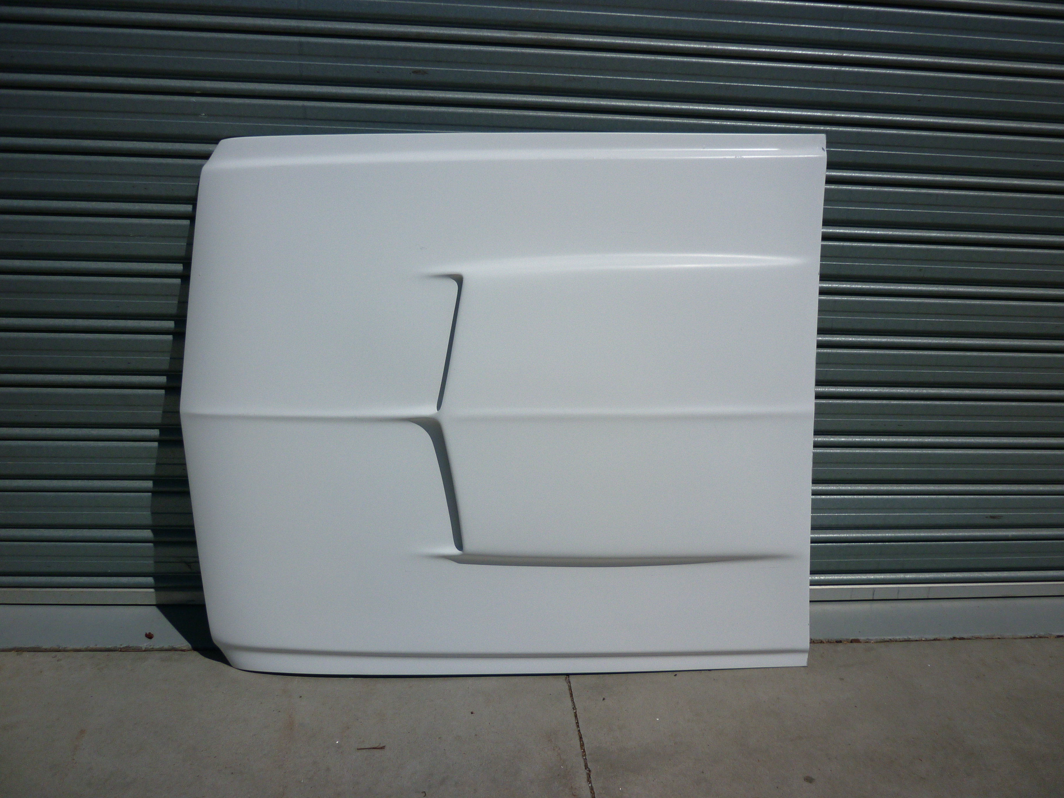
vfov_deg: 42.9
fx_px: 1014
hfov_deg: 55.4
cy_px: 399
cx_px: 532
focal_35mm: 33
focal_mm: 5.5
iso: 80
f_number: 8
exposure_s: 1/1000
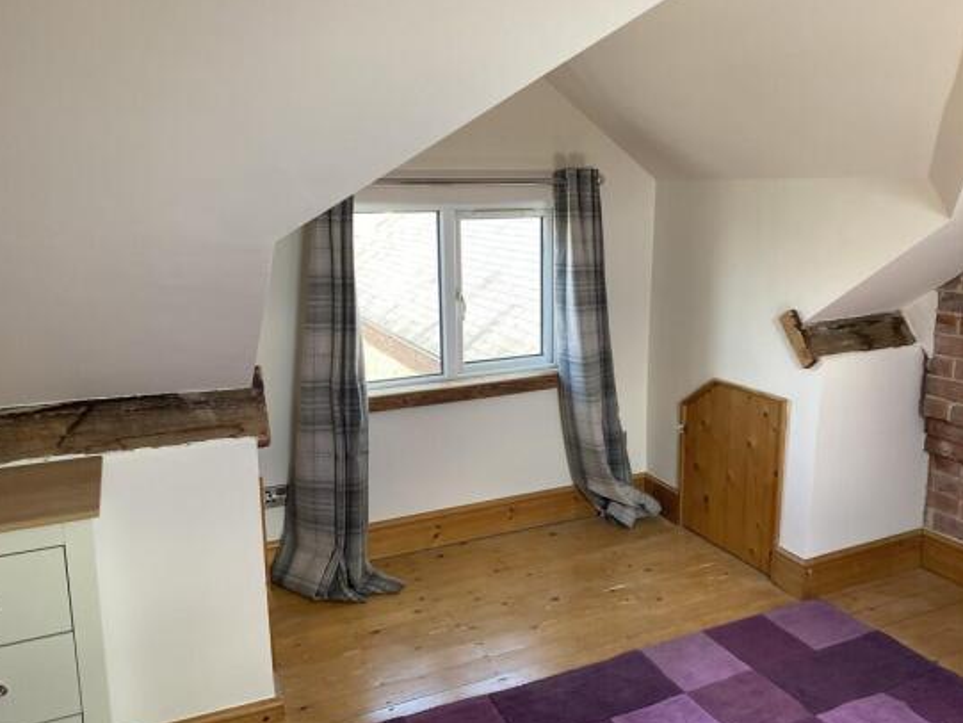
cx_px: 506
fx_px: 779
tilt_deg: -10.2
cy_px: 353
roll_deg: +0.5
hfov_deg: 63.4
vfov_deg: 49.8
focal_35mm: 28
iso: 64
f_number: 1.8
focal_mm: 4.25
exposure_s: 1/122
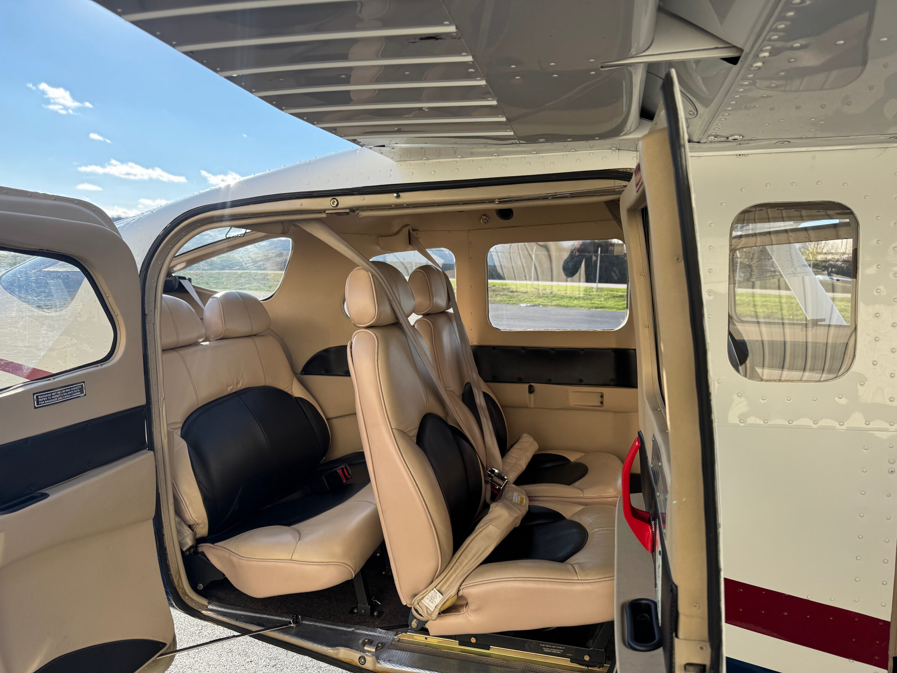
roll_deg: -1.9
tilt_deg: -7.9
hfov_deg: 71.6
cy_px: 336
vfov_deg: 56.8
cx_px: 448
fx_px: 622
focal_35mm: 24
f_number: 1.78
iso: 80
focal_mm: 6.76
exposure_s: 1/1076
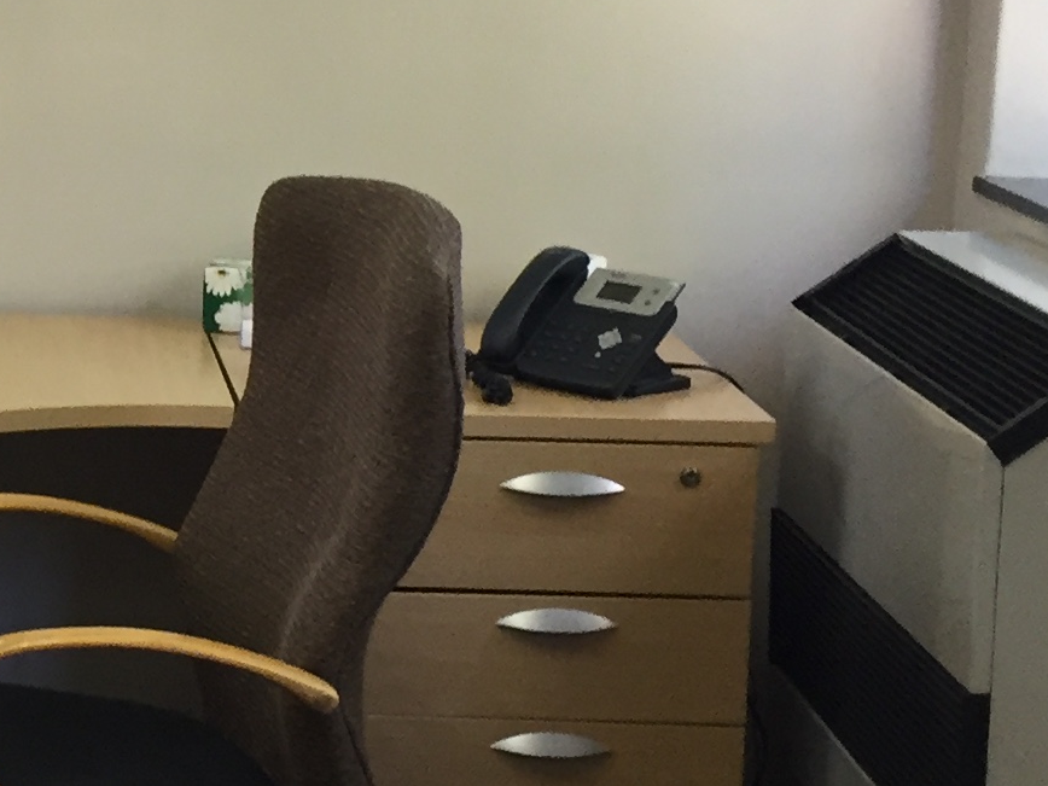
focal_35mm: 109
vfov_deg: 13.6
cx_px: -325
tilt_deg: -7.4
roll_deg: -1.1
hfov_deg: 17.0
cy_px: 286
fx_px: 3300
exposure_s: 1/33
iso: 64
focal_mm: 4.15
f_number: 2.2
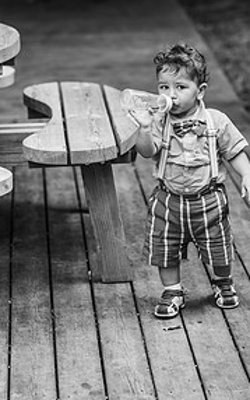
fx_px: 1481
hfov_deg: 9.6
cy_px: 140
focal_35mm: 136
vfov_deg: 15.3
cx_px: 138
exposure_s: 1/800
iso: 100
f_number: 2.5
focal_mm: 85
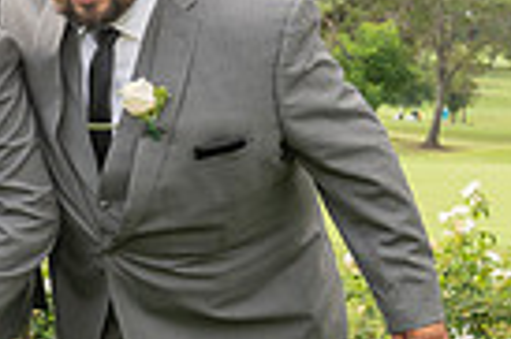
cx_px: -474
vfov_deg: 7.7
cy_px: 255
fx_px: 2524
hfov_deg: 10.7
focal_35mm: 178
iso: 200
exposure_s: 1/200
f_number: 6.3
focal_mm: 42
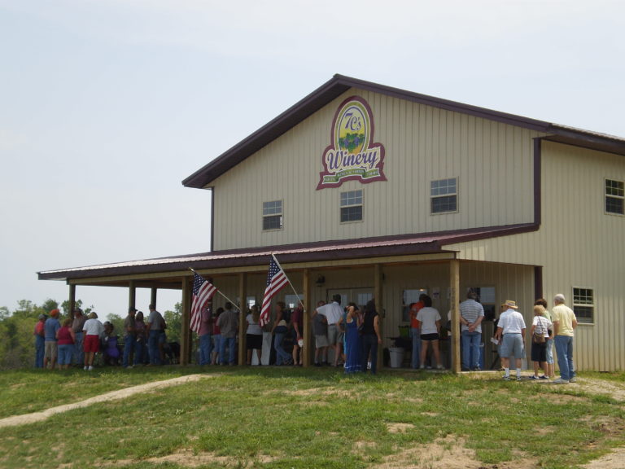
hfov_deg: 30.3
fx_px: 1156
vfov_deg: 22.9
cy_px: 234
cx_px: 312
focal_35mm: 64
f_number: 4.4
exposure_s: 1/1000
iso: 64
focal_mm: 11.3
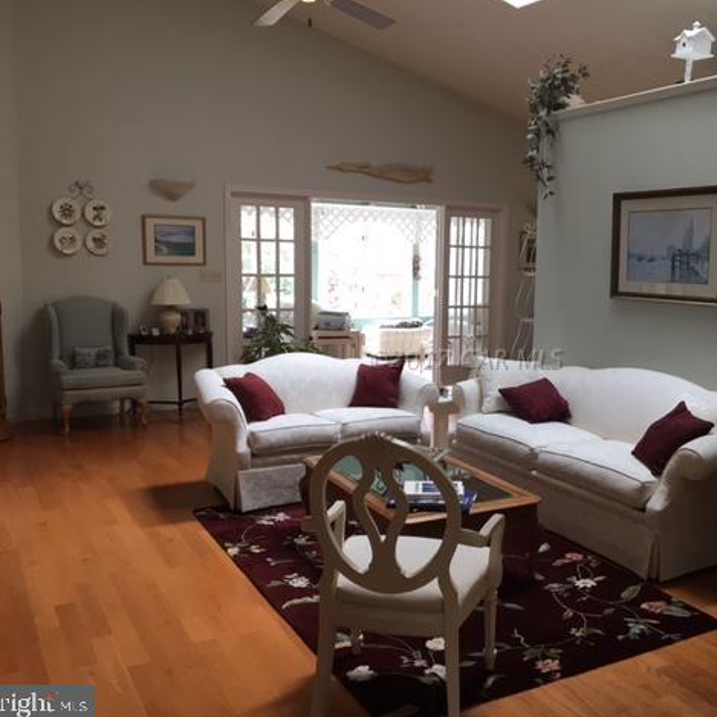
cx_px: 465
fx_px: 820
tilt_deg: -6.1
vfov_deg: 47.2
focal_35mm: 35
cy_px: 358
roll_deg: -1.3
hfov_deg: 46.6
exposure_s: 1/30
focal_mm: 4.15
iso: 50
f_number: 2.2
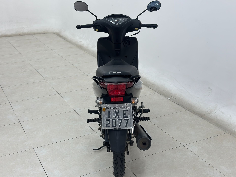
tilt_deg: -20.1
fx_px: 327
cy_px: 88
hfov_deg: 39.7
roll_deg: +0.7
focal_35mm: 48
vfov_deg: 30.3
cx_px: 118
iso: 100
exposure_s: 1/154
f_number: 1.78
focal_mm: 6.86
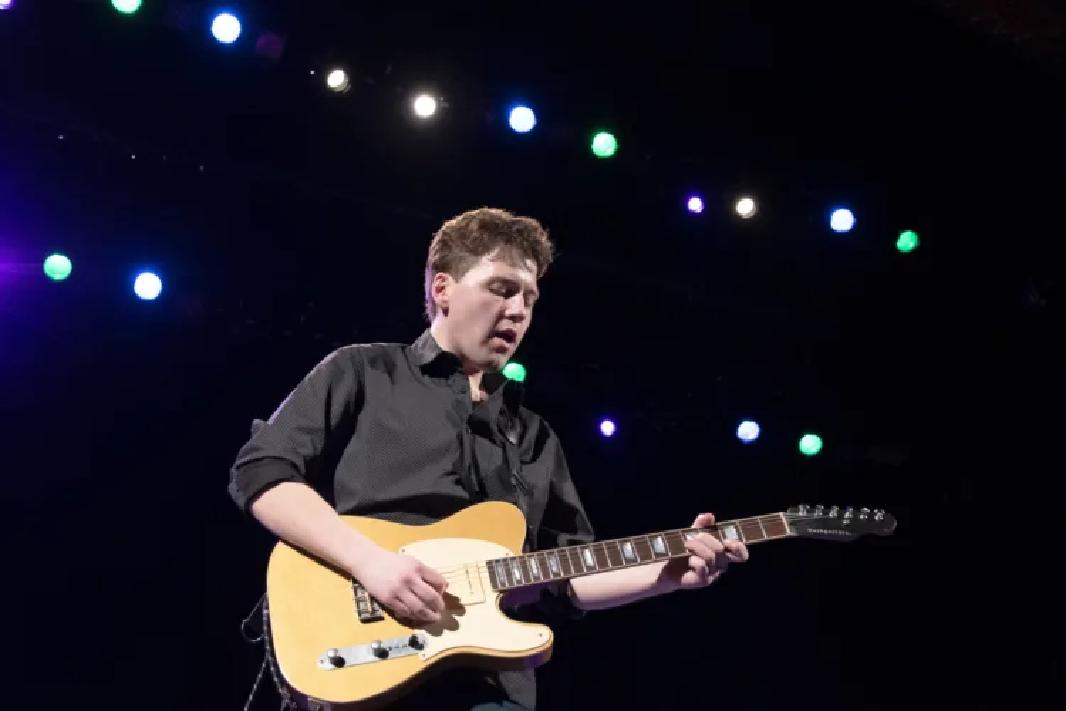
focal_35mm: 48
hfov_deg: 41.1
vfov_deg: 28.1
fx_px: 1421
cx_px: 533
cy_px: 356
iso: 2500
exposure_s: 1/160
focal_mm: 32
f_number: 4
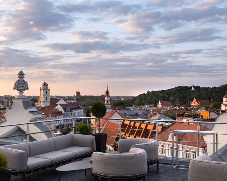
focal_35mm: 45
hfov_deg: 41.2
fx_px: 302
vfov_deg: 33.4
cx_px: 120
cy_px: 93
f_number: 11
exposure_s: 1/17
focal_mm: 23
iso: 160
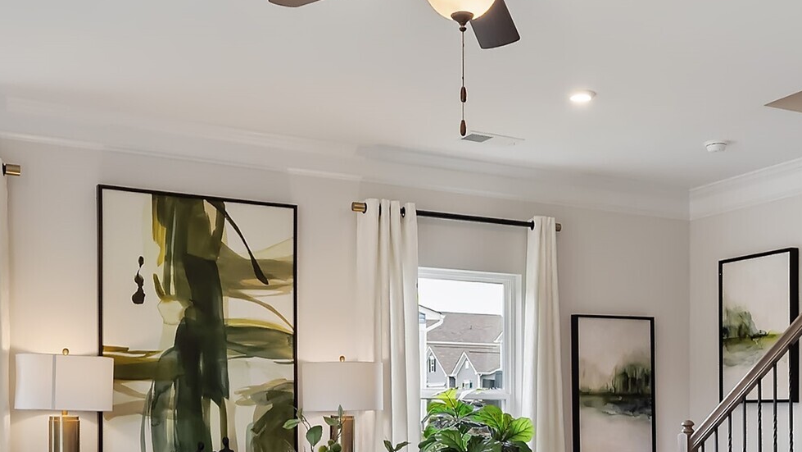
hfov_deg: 44.2
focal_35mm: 46
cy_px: 413
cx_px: 496
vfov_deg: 25.1
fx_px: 978
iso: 800
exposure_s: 1/60
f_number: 4
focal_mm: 14
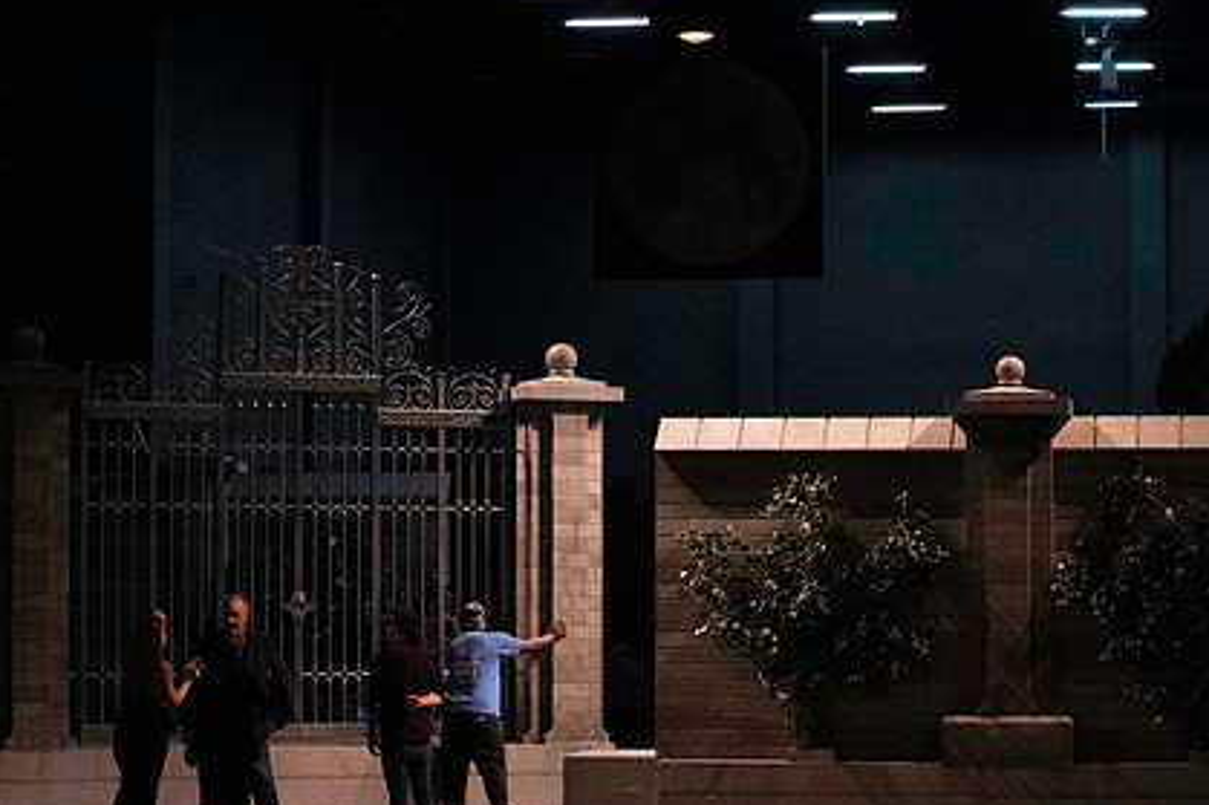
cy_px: 527
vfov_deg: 14.1
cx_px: 825
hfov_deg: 20.9
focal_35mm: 97
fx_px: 3256
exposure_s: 1/320
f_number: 6.3
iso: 25600
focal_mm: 70
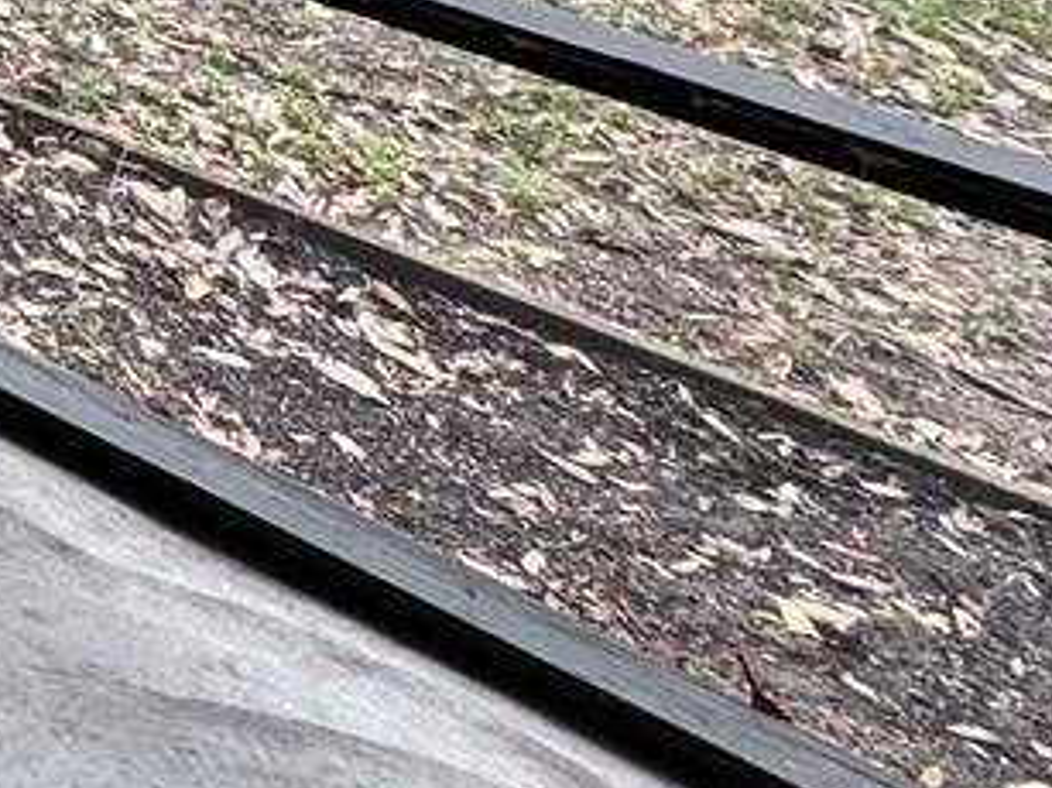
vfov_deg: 14.4
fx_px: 2218
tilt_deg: +1.4
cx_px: -1453
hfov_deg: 15.2
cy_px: -1031
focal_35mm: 73
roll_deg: -0.7
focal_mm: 2.22
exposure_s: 1/99
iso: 64
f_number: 2.2
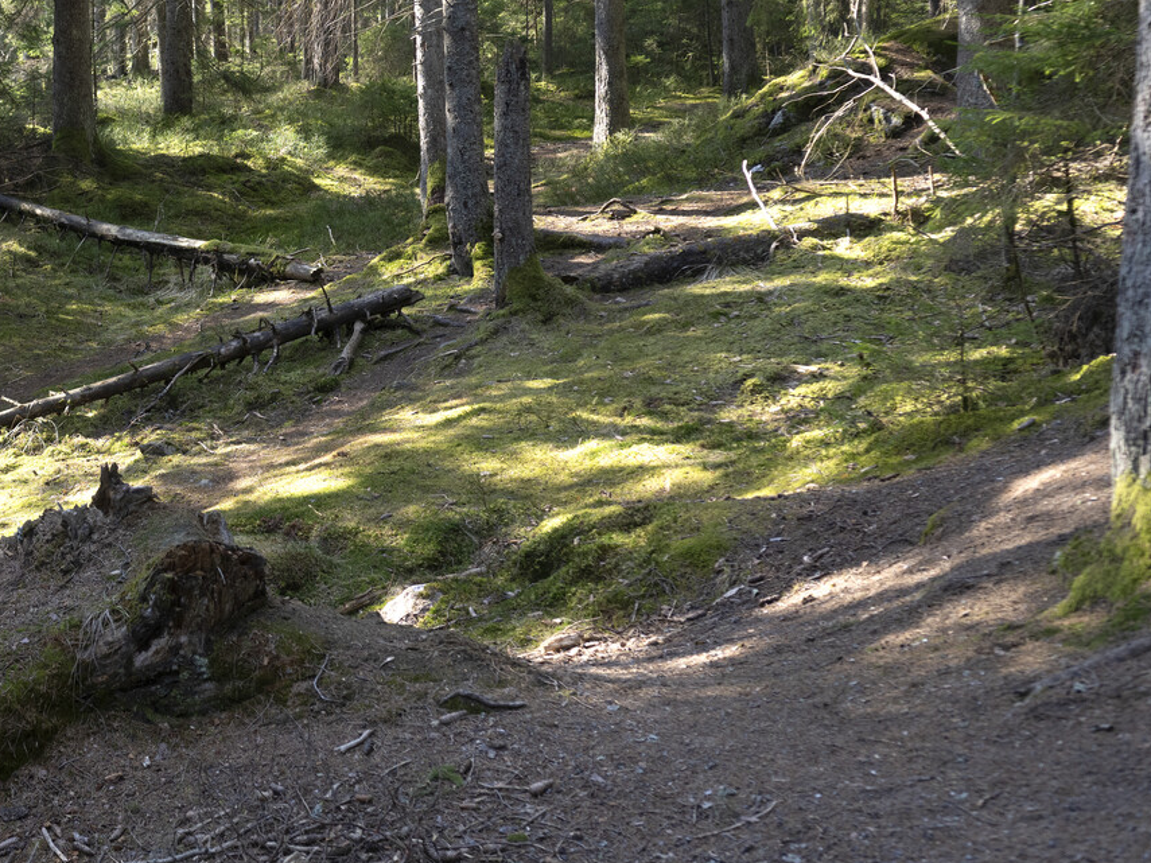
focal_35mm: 63
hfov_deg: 29.3
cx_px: 79
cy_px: 156
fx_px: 2094
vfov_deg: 22.9
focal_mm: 35
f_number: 4
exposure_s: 1/250
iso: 320
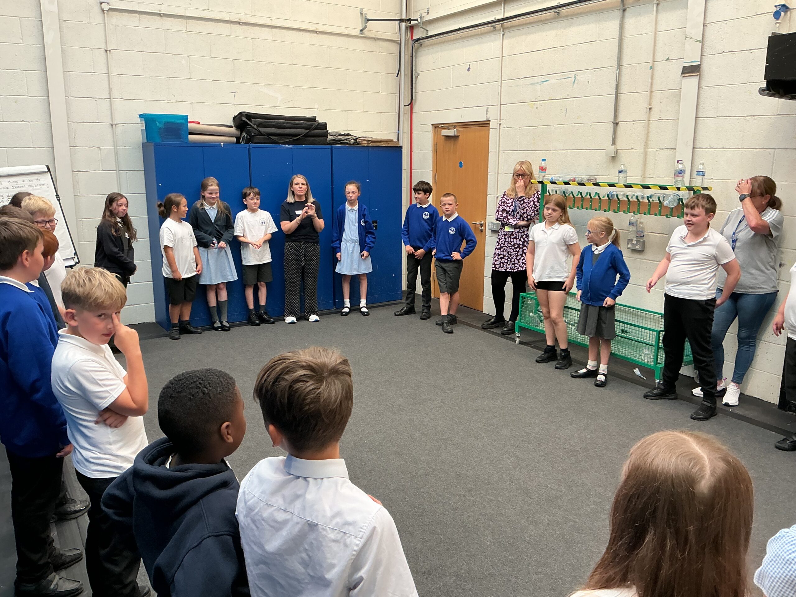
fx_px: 667
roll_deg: -0.2
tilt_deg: -12.7
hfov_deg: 61.7
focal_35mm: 29
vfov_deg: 48.2
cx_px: 398
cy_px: 298
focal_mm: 3
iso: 64
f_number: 1.8
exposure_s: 1/60
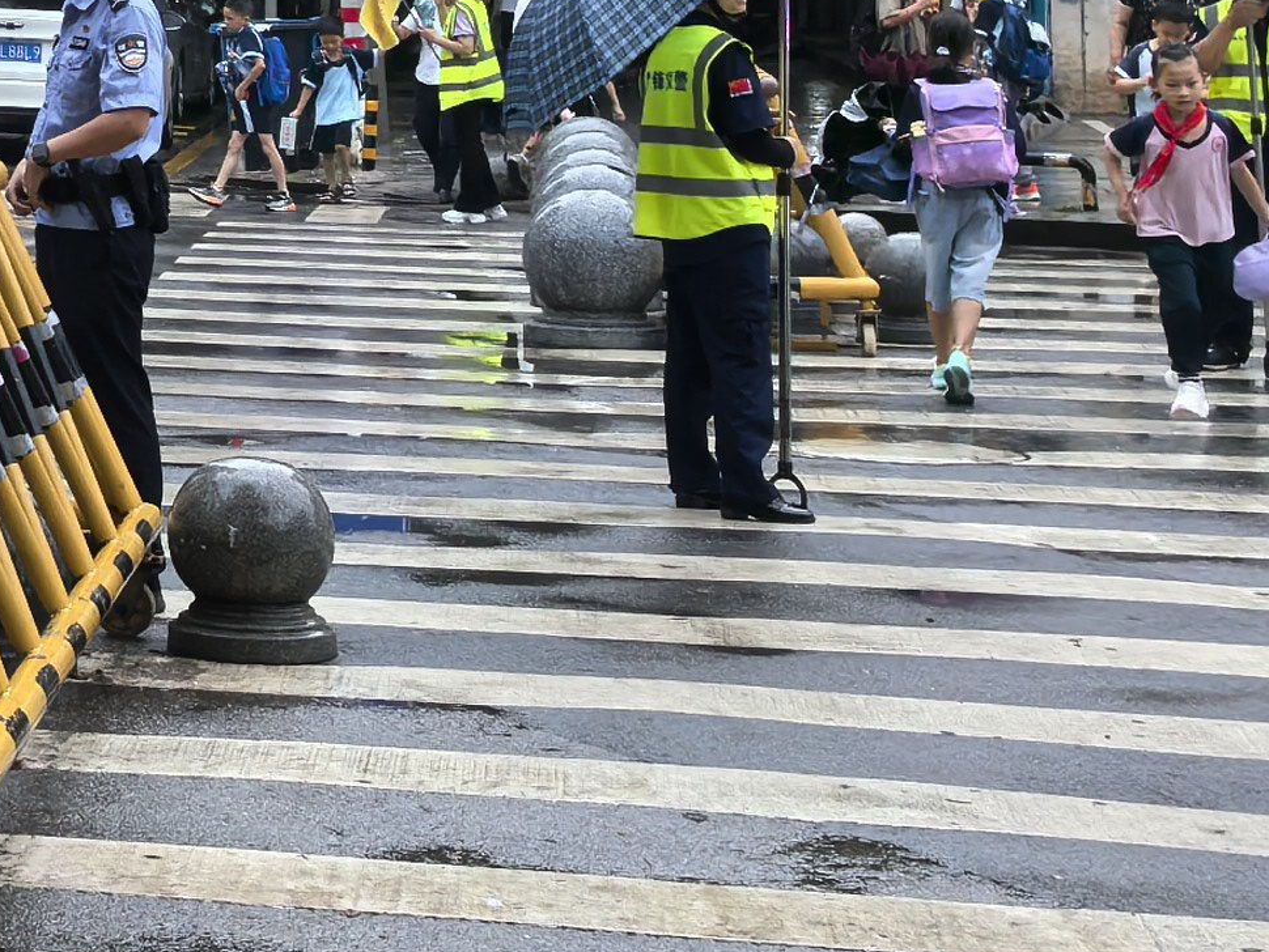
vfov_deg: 12.4
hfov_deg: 15.9
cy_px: -416
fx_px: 4180
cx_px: -634
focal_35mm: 114
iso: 50
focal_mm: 5.75
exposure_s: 1/228
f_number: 2
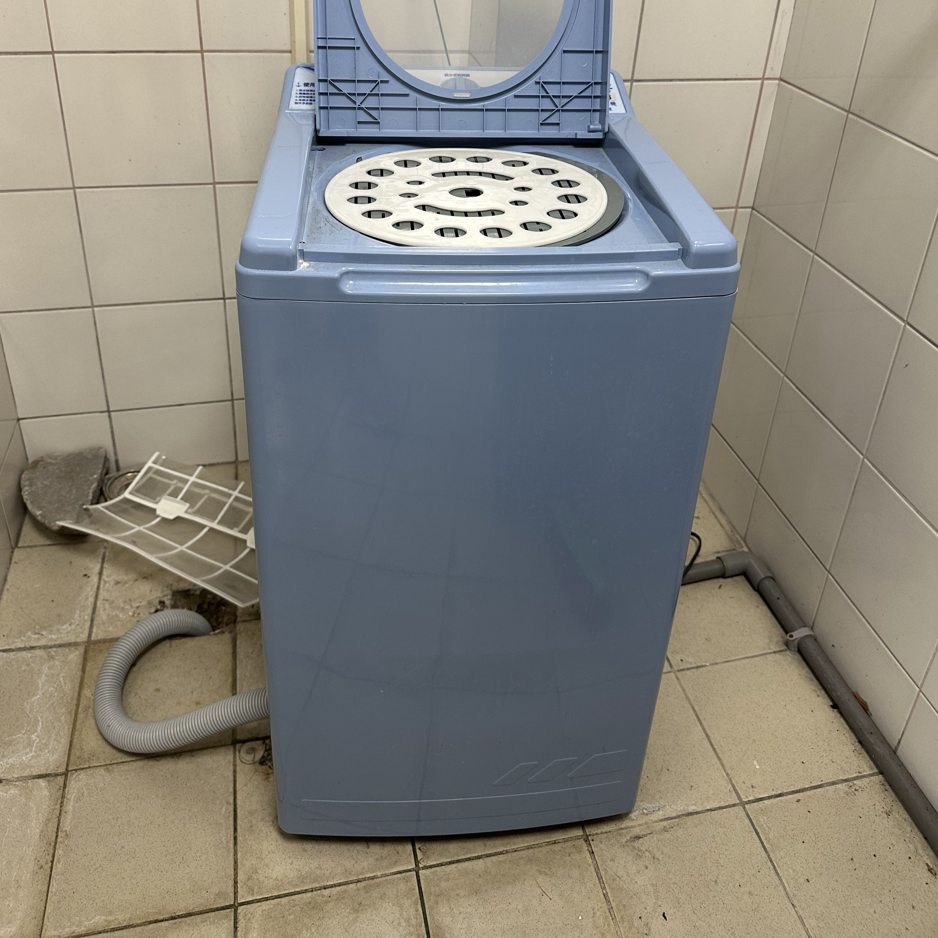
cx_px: 458
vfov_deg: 54.3
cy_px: 300
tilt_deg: -27.7
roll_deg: -2.6
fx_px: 889
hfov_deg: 55.6
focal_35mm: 29
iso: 125
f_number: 1.78
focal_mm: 6.86
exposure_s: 1/60
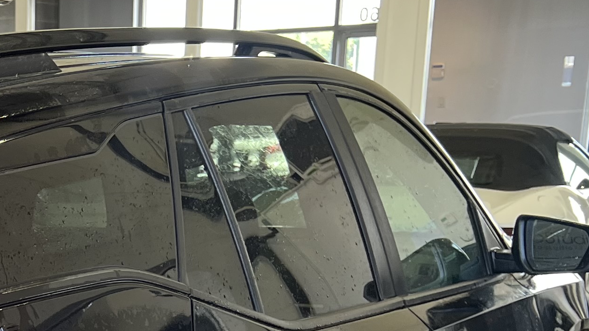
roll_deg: +2.8
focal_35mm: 91
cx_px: -161
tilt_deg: -14.9
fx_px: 1421
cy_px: 530
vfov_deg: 12.5
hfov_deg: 21.4
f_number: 1.5
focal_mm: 5.7
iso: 80
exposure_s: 1/120
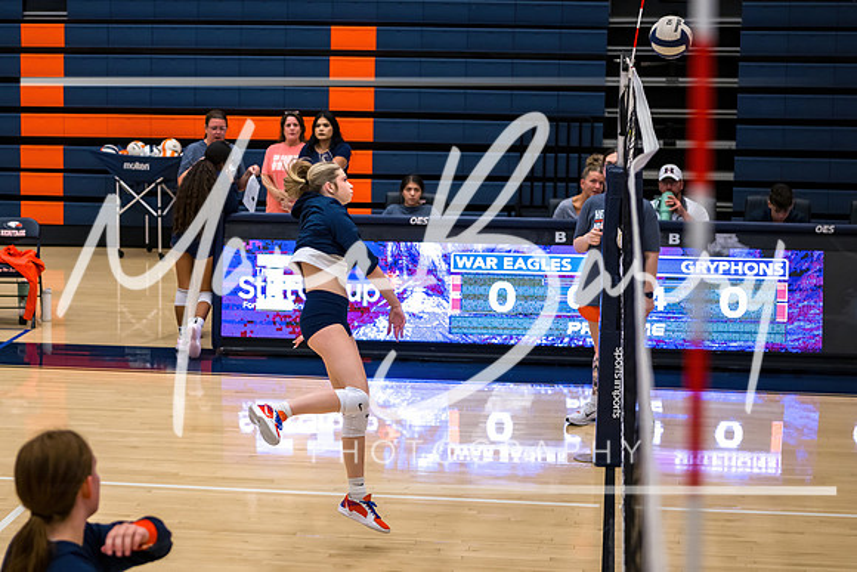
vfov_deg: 16.7
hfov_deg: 24.8
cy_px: 264
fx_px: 1947
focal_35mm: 82
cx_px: 320
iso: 2000
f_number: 2.8
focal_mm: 65
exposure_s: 1/1000
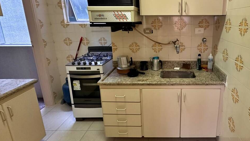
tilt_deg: -13.6
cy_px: 58
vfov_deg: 49.2
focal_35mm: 23
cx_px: 165
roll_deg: -0.1
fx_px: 152
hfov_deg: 76.4
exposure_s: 1/60
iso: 400
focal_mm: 2.22
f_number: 2.2
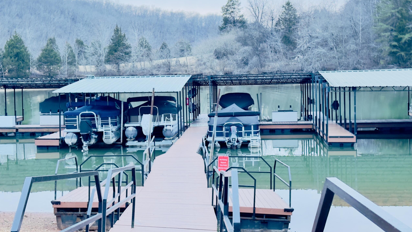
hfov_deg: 33.8
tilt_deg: -2.6
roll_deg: +1.5
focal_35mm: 62
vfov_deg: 19.4
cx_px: 173
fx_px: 677
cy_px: 93
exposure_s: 1/30
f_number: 1.78
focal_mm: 6.76
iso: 800
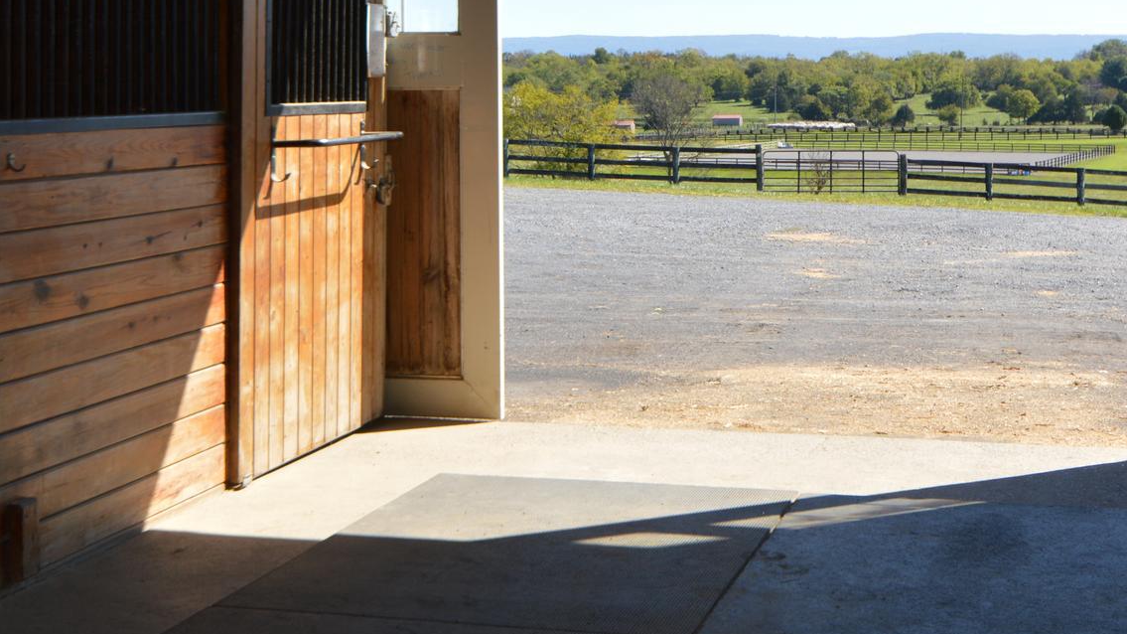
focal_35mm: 68
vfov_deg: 17.5
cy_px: 77
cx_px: 571
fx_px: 2032
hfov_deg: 31.0
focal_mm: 24
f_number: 6.3
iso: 100
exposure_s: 1/200
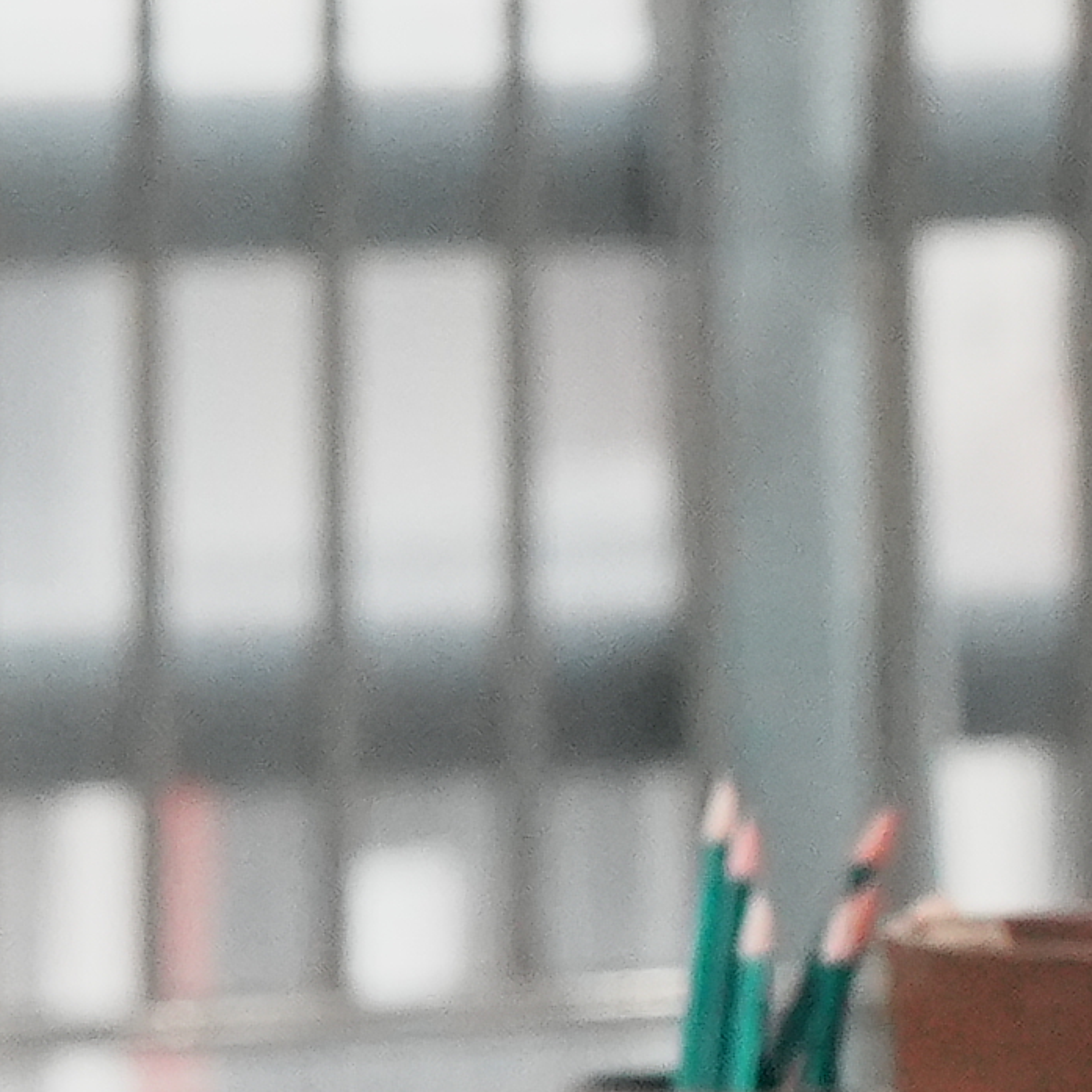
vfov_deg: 3.4
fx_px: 18595
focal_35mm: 521
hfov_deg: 3.3
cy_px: 1445
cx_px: -1518
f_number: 4
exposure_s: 1/250
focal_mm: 46
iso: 800
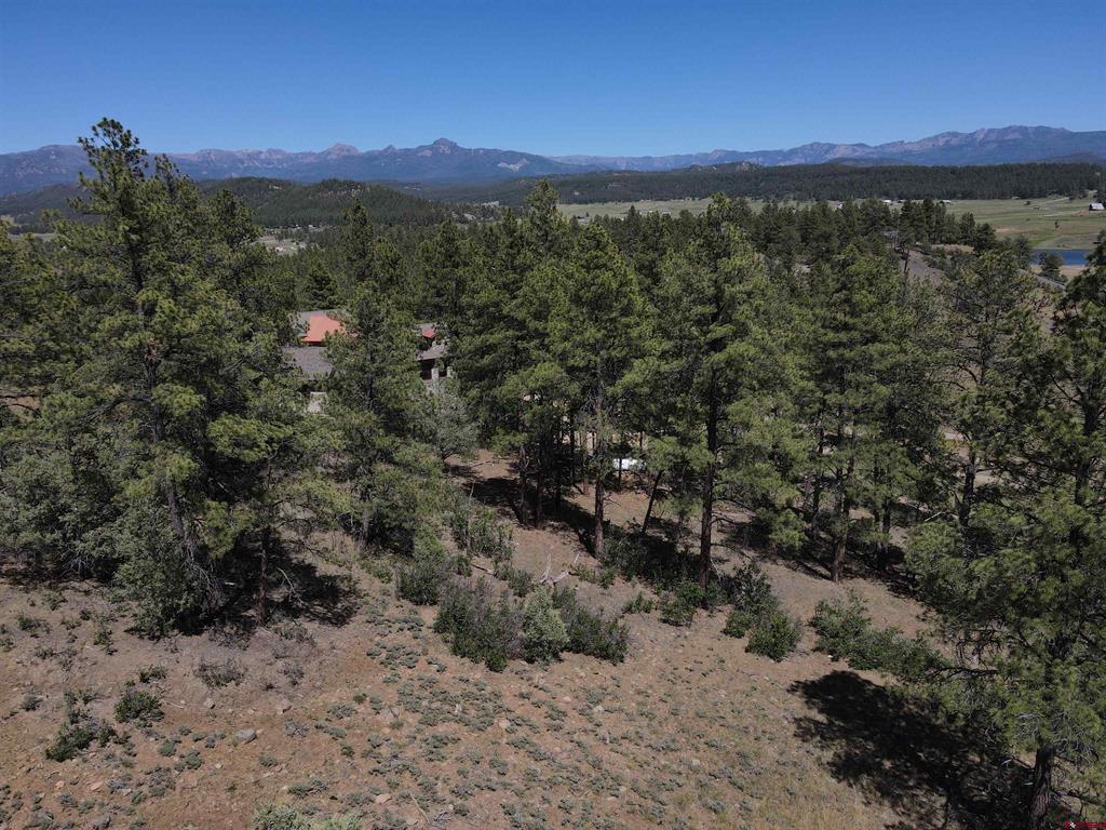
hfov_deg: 71.6
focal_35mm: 24
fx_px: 767
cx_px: 553
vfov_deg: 56.8
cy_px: 415
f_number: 2.8
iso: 100
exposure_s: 1/1000
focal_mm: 4.5
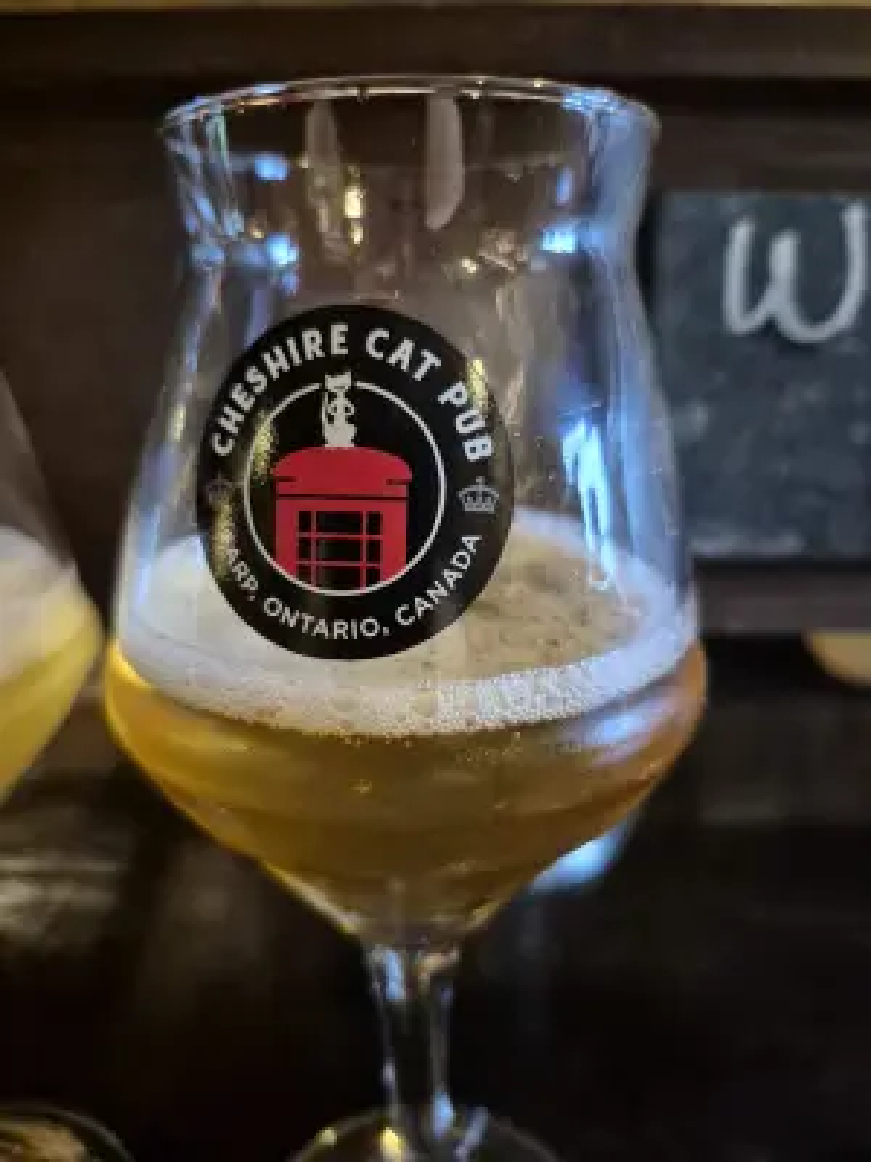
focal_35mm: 23
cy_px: 581
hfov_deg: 58.9
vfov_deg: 73.9
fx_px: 772
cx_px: 436
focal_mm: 5.4
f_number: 1.8
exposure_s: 1/60
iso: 2000
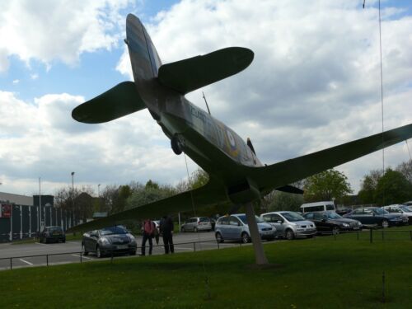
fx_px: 417
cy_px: 154
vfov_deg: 40.7
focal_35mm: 35
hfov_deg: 52.6
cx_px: 206
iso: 100
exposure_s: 1/500
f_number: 6.3
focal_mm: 7.4
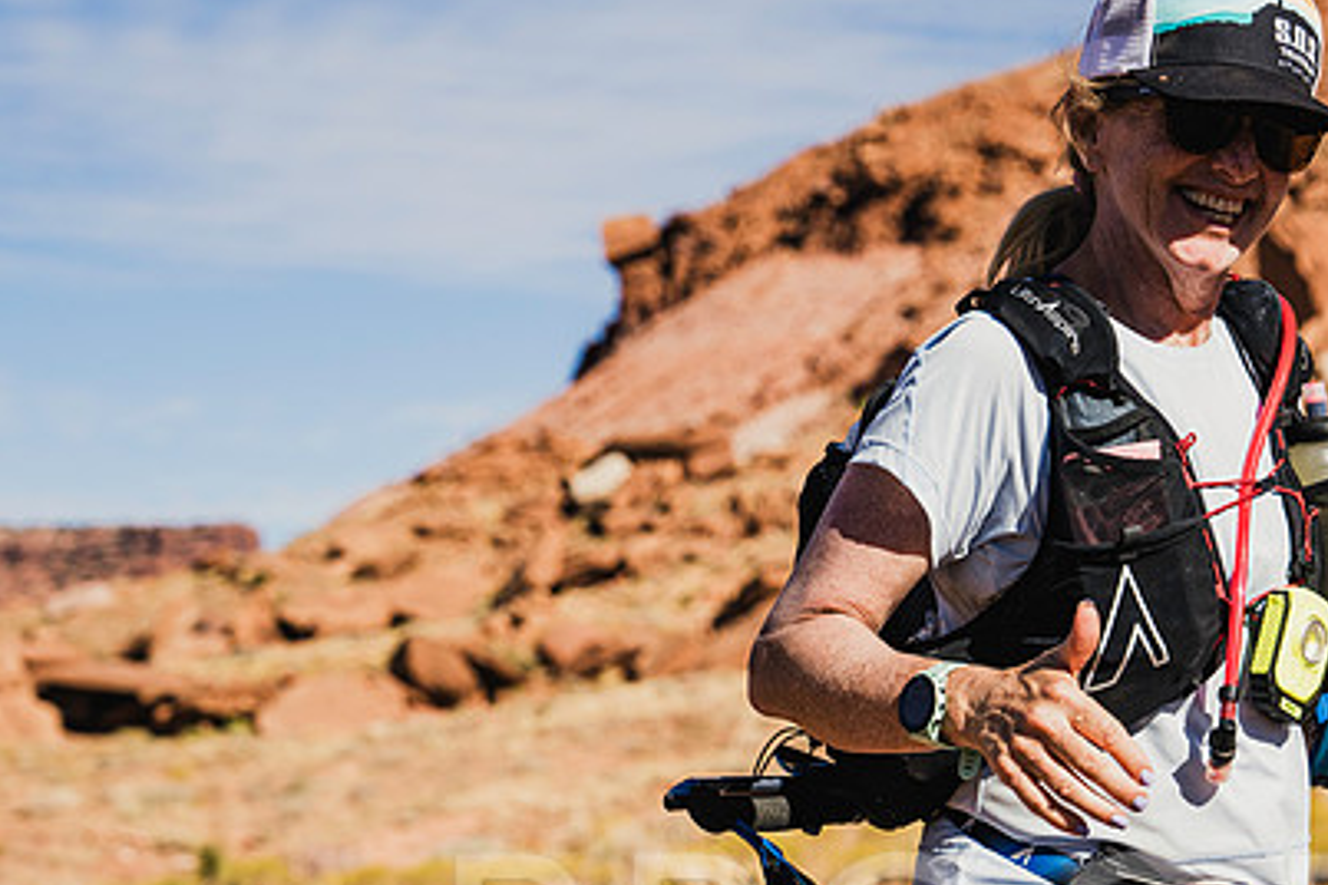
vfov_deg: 10.9
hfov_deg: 16.2
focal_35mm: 125
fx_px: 4611
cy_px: 708
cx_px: 1150
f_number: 5
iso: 100
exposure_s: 1/1000
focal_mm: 70
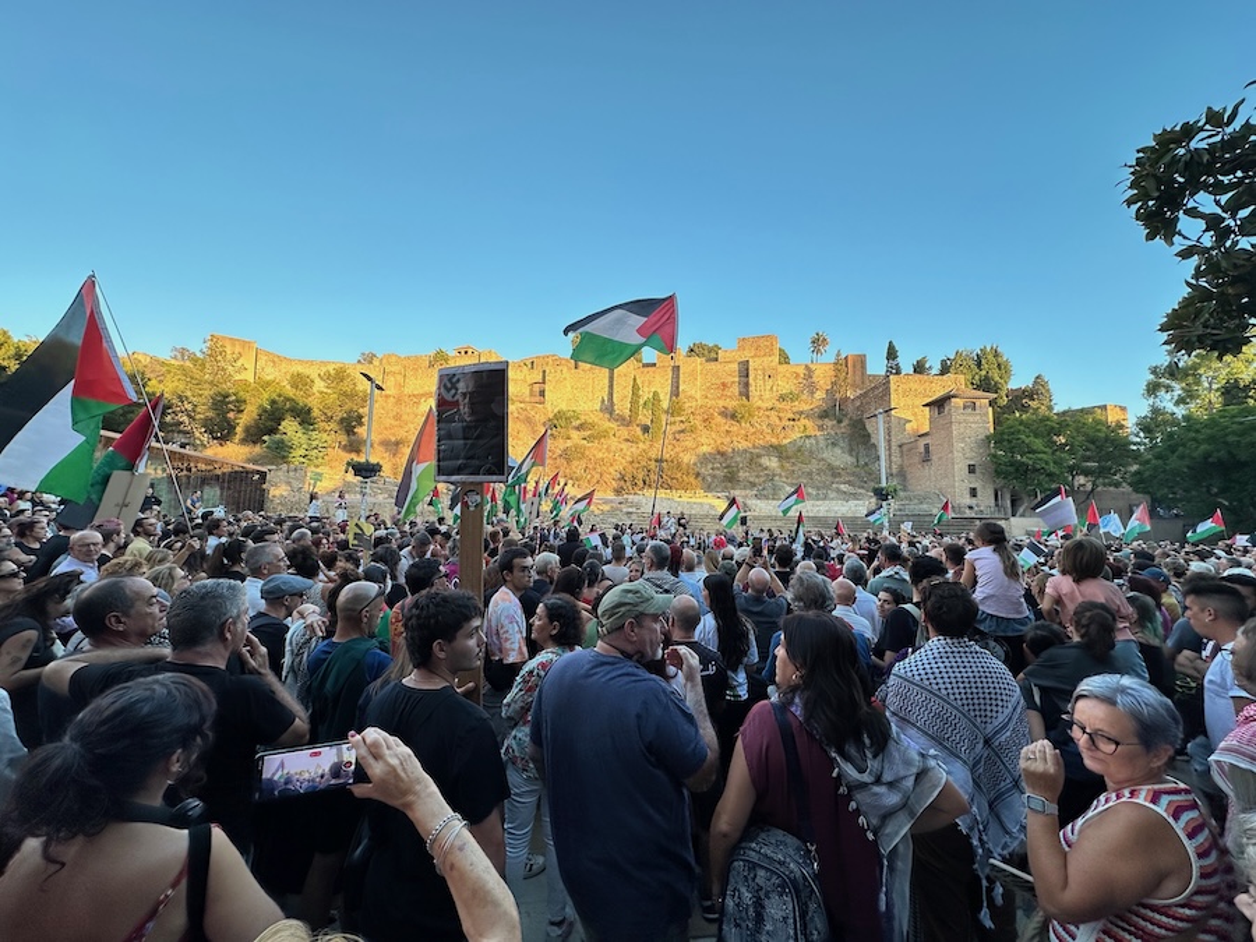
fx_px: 508
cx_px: 628
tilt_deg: +6.6
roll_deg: -1.3
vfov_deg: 85.7
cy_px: 471
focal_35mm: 14
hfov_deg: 102.1
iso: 40
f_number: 2.2
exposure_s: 1/333
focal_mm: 2.22
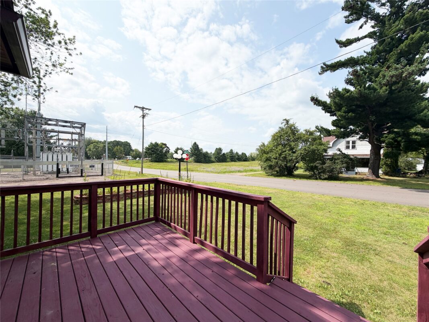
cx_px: 214
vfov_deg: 85.7
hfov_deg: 102.1
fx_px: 173
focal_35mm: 14
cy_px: 161
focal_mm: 2.22
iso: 20
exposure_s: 1/1368
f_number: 2.2
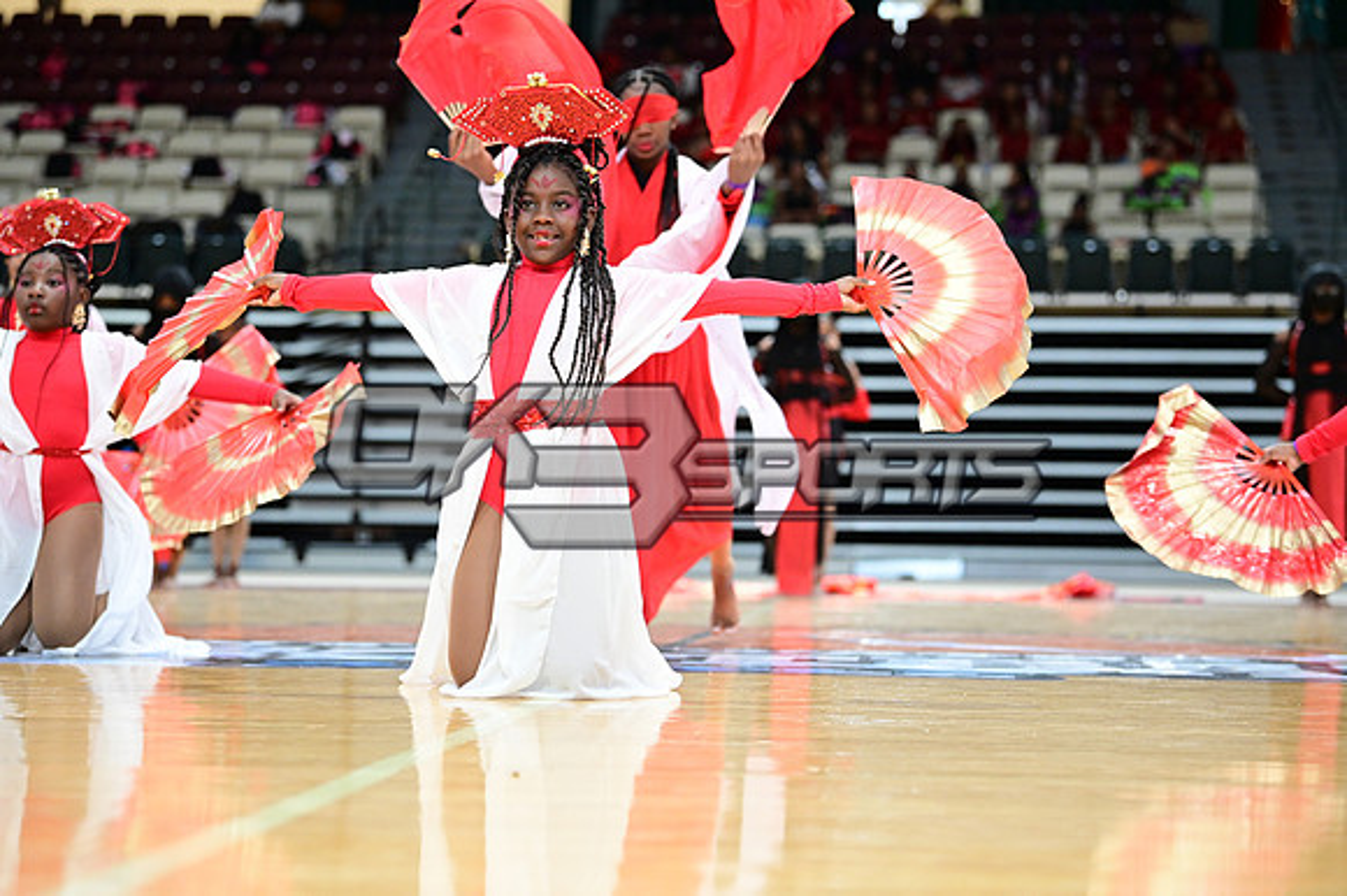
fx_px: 3552
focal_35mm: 95
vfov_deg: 14.4
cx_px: 674
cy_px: 448
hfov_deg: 21.5
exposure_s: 1/1000
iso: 6400
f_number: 3.2
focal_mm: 95
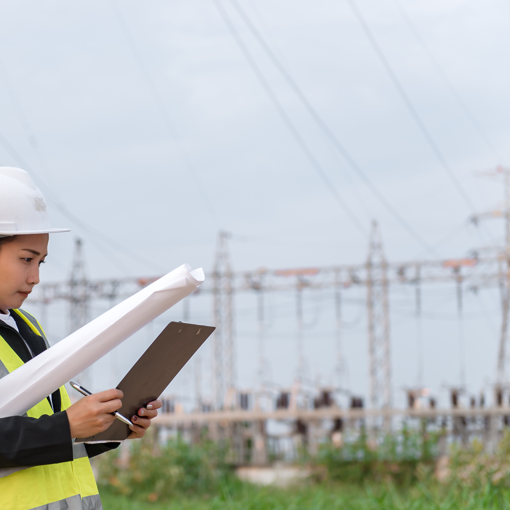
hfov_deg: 19.2
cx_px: 159
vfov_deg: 19.3
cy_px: 255
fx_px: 1500
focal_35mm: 90
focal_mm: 70
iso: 100
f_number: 3.5
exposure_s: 1/160
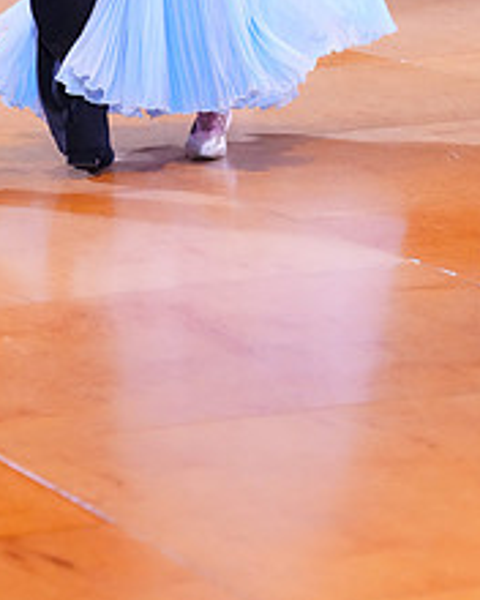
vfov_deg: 7.6
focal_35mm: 252
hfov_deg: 6.1
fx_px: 4475
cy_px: -183
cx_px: 78
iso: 5000
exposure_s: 1/400
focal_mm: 102
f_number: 2.8
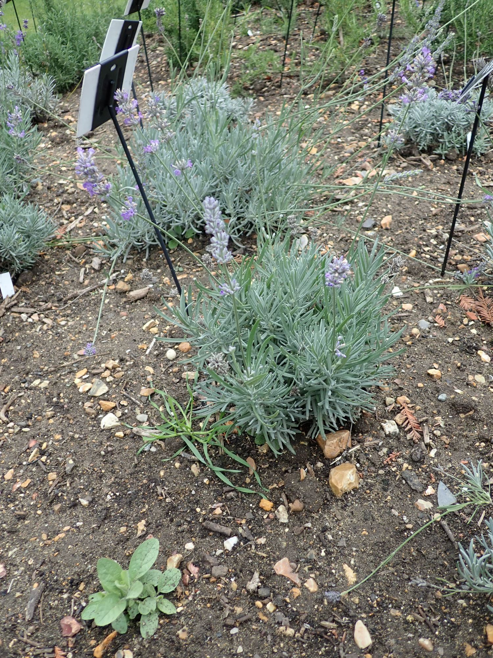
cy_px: 329
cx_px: 246
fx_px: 570
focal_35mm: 30
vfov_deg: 60.0
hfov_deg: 46.8
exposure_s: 1/100
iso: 100
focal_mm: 5.5
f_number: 2.3
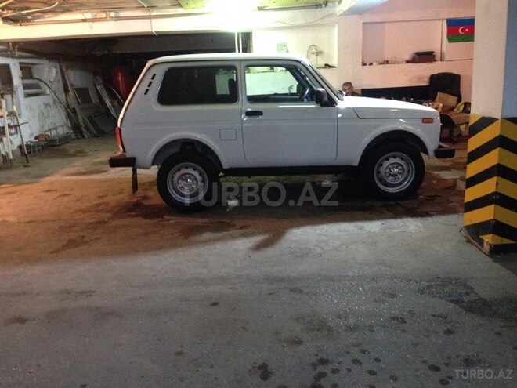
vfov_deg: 42.9
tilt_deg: -13.8
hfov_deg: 55.4
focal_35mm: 33
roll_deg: +2.9
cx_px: 258
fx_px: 493
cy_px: 194
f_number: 2.4
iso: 400
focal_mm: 4.12
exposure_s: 1/20
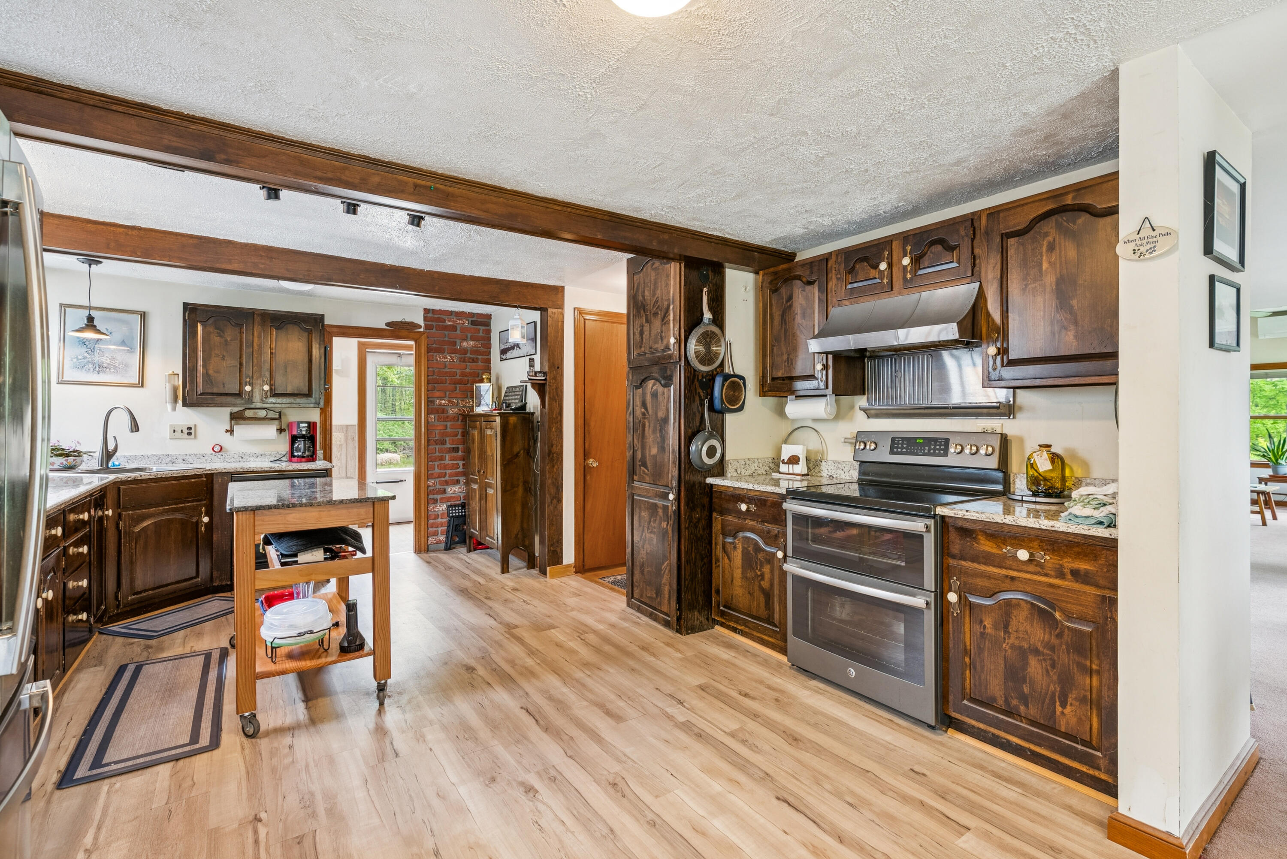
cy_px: 430
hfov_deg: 96.7
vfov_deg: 73.8
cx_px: 644
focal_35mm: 16
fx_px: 572
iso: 320
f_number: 7.1
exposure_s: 1/5
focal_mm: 16
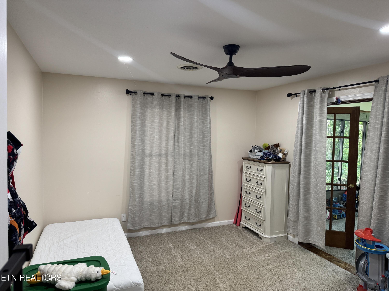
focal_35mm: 24
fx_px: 270
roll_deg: -0.7
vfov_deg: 56.8
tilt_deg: -2.6
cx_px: 194
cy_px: 146
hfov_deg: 71.6
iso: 160
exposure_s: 1/71
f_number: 1.78
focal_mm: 6.76
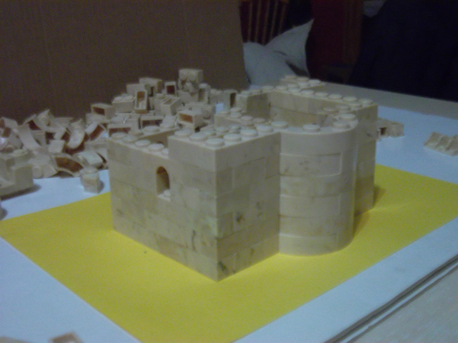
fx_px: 582
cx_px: 229
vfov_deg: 32.9
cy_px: 172
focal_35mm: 44
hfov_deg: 43.0
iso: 640
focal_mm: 7.8
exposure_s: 1/7.5
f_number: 4.5
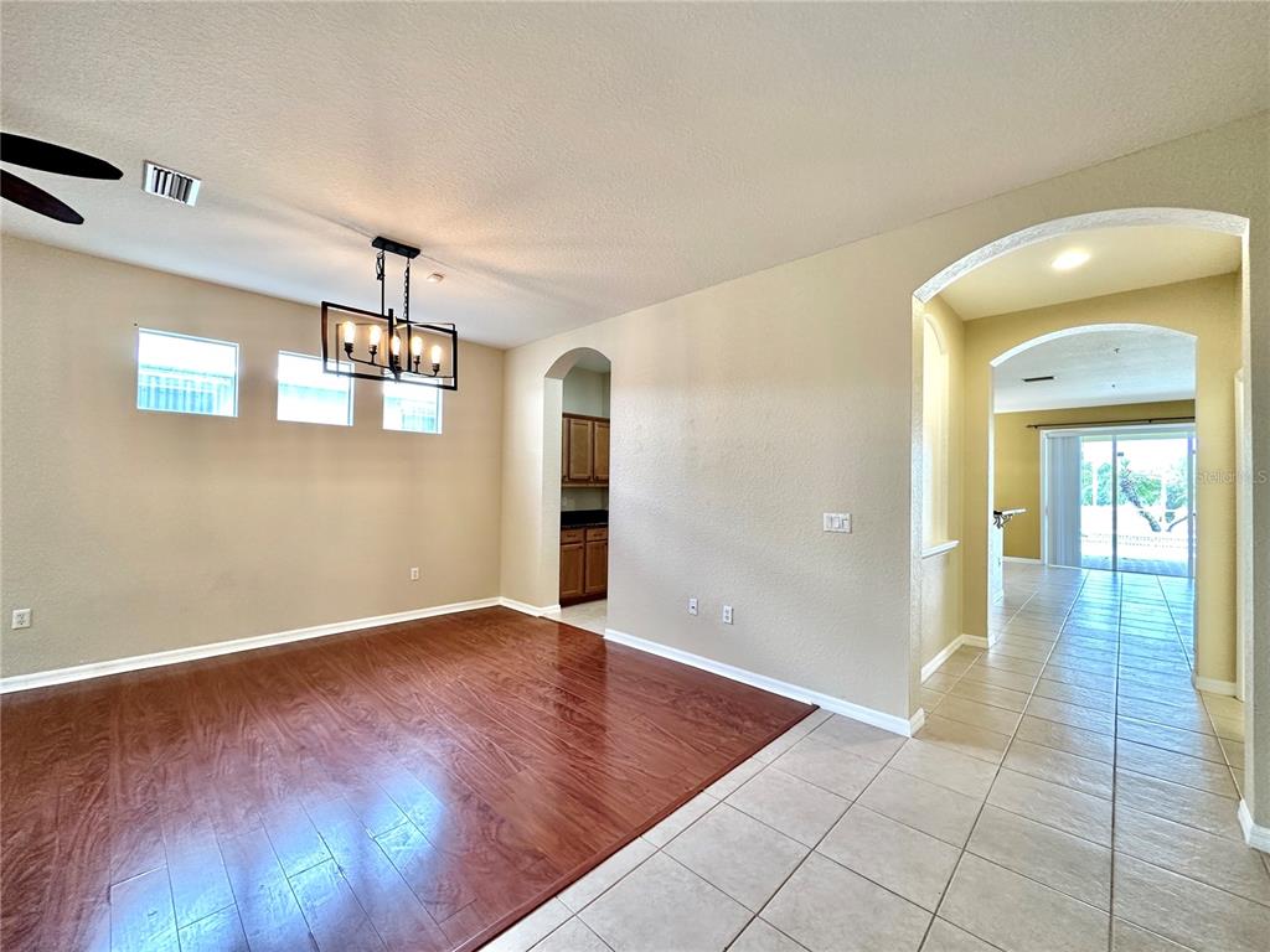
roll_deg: -0.7
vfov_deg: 85.7
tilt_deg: +0.5
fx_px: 514
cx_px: 635
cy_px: 476
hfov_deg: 102.1
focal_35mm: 14
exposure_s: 1/60
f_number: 2.2
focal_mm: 2.22
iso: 160
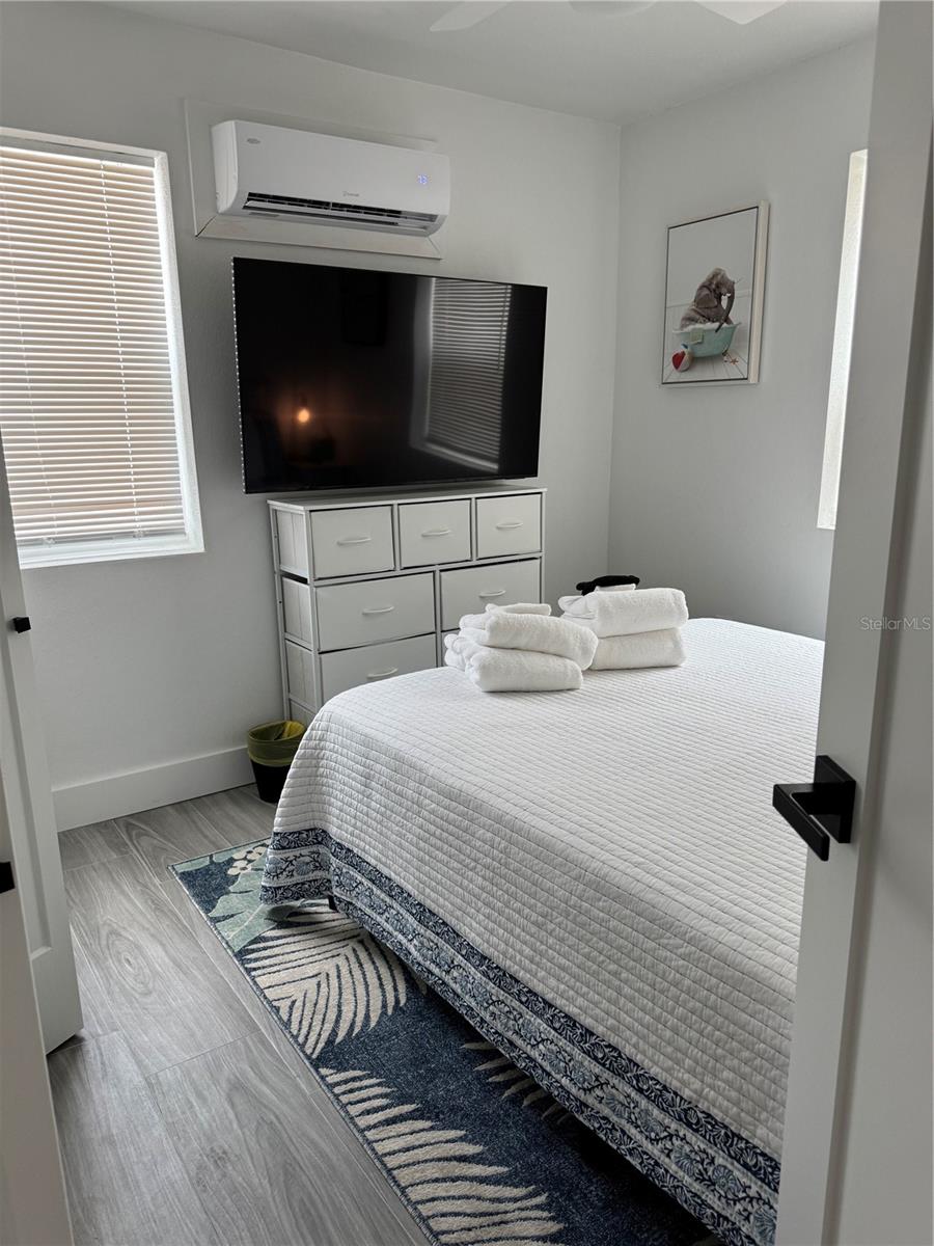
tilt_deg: -13.6
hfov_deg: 56.8
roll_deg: +0.8
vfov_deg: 71.6
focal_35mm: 24
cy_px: 623
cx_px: 467
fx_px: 863
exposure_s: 1/120
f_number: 1.78
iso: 160
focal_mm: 6.76
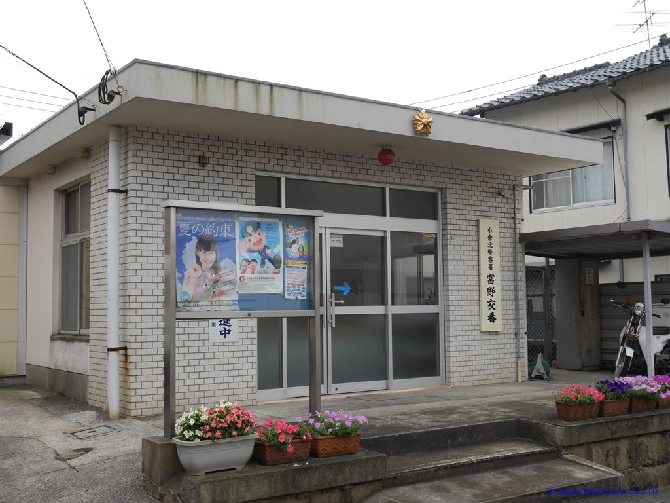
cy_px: 252
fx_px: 813
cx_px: 335
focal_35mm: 42
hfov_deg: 44.8
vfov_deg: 34.3
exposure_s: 1/200
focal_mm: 21
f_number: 7.1
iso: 200
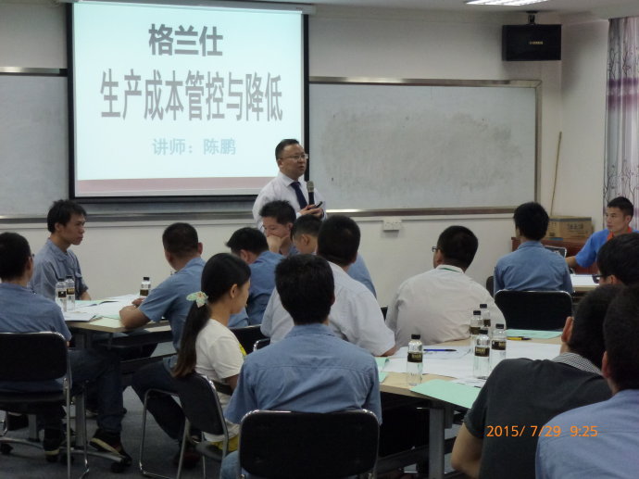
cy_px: 240
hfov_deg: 23.8
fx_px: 1513
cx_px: 320
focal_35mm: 82
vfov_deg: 18.0
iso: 400
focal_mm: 14.8
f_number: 4.8
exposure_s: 1/25
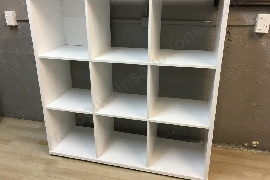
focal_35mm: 31
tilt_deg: -17.9
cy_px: 80
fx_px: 232
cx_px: 132
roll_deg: -0.3
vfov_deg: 42.3
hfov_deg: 60.3
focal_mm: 4.15
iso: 50
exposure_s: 1/33
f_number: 2.2
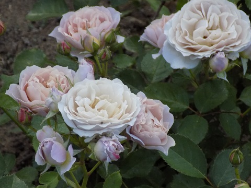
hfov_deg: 10.4
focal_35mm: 190
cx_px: 126
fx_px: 1378
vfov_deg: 7.8
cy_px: 94
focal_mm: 33.7
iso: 360
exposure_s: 1/30
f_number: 5.4
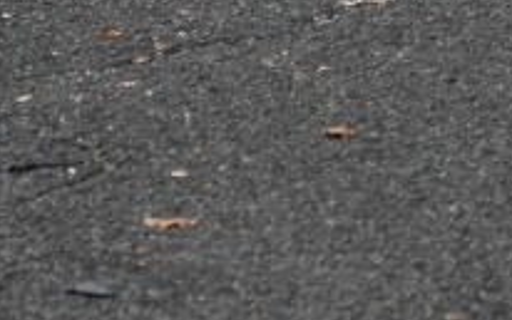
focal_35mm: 513
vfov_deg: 2.5
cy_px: -861
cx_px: 838
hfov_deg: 4.1
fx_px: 7162
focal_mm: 64
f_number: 5.6
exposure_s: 1/250
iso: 180
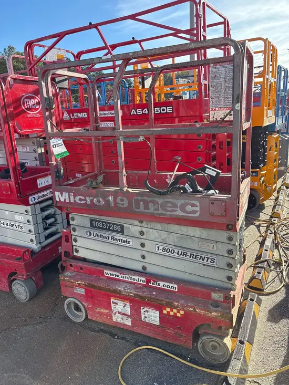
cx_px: 144
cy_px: 192
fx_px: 289
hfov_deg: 53.1
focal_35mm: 26
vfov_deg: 67.3
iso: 64
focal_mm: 5.96
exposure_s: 1/1155
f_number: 1.6
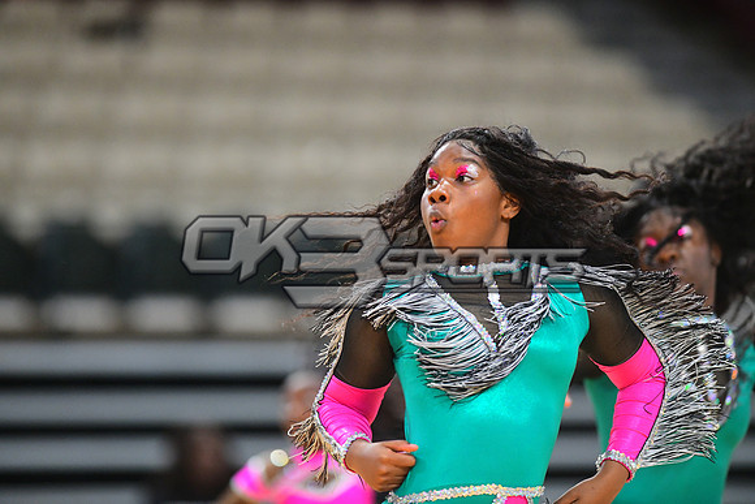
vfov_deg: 4.6
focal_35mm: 300
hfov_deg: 6.9
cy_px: 252
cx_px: 378
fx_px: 6293
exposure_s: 1/1000
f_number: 3.2
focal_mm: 300
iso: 6400
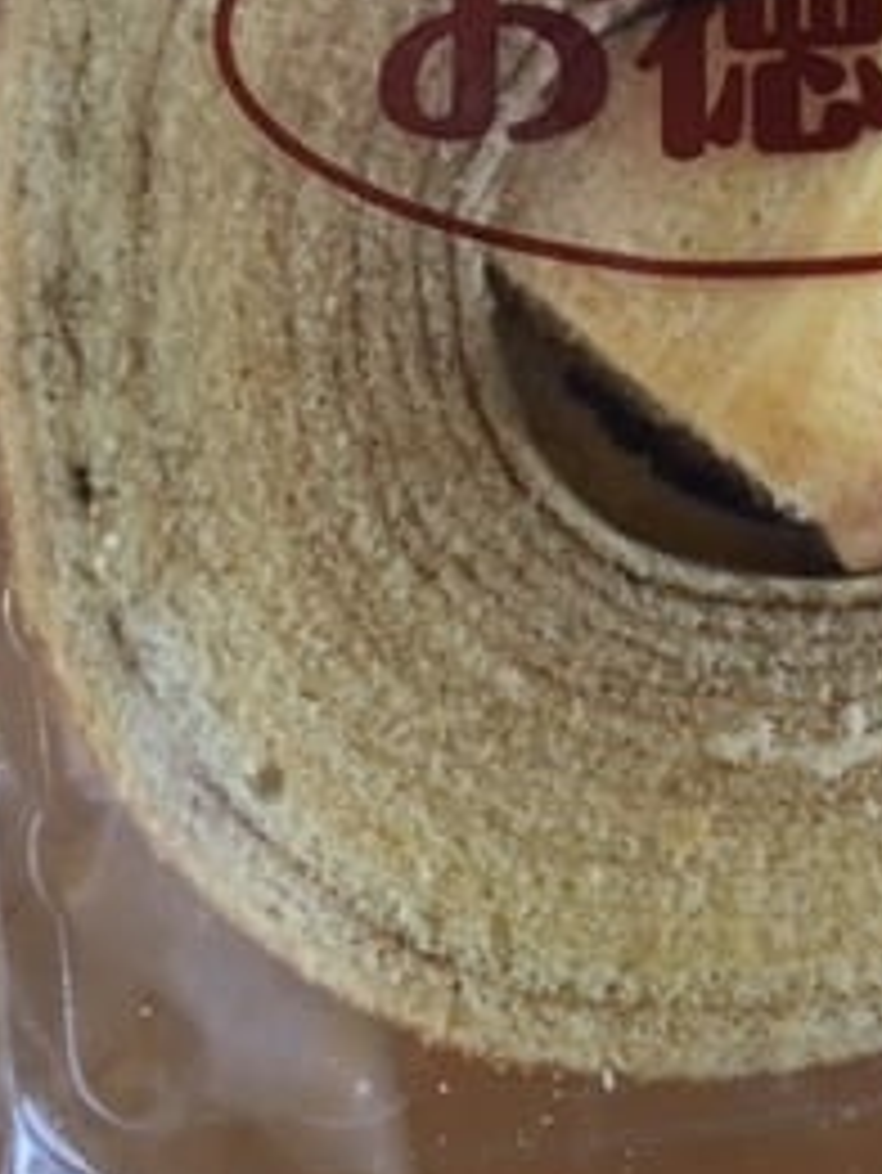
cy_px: 121
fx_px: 2410
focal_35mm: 71
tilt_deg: -84.4
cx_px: 806
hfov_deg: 20.3
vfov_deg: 26.5
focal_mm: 4.15
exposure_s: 1/30
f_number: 2.2
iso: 200
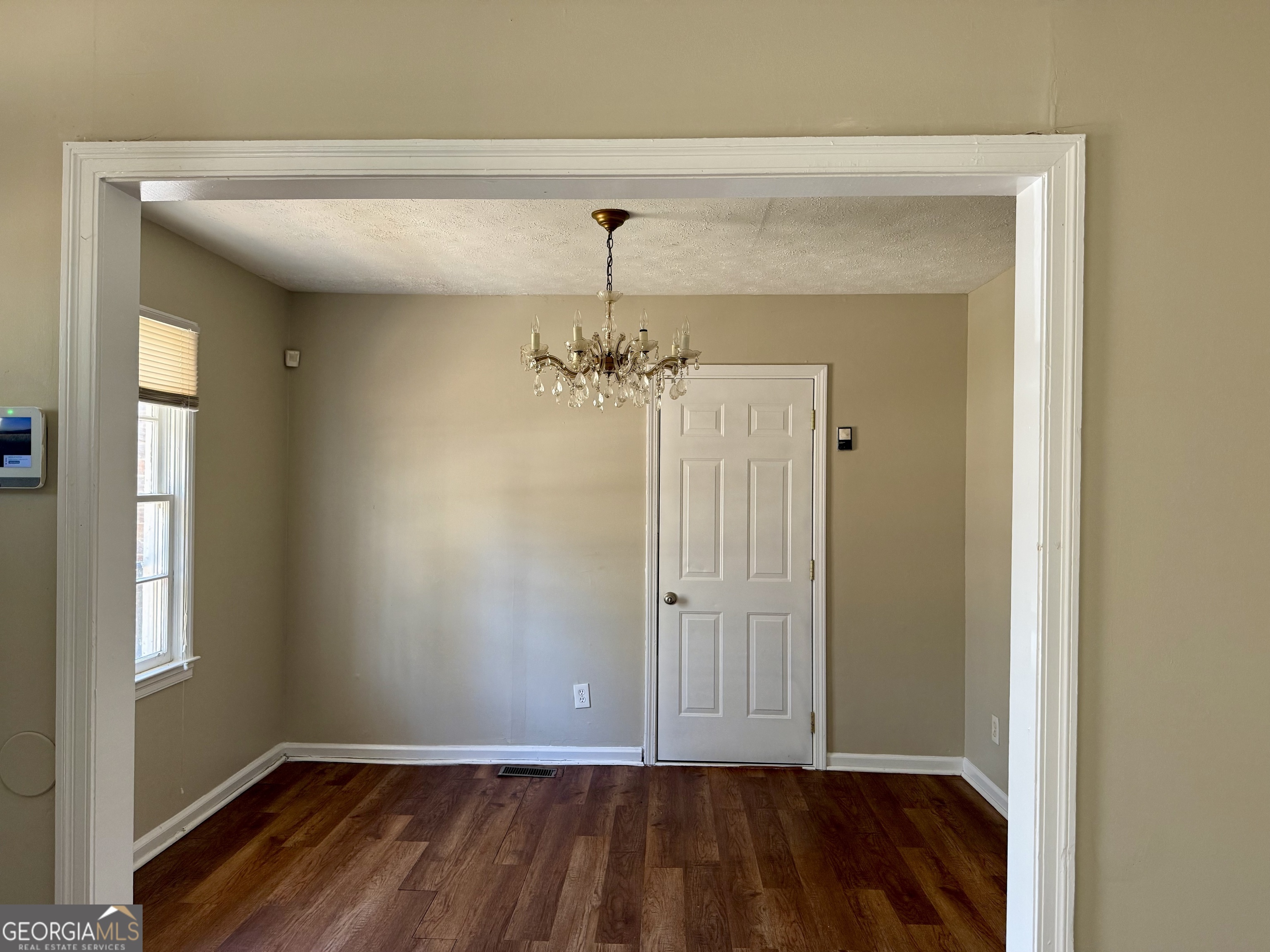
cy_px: 476
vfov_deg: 56.8
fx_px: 881
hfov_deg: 71.6
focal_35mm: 24
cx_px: 635
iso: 200
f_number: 1.78
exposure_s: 1/109
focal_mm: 6.76
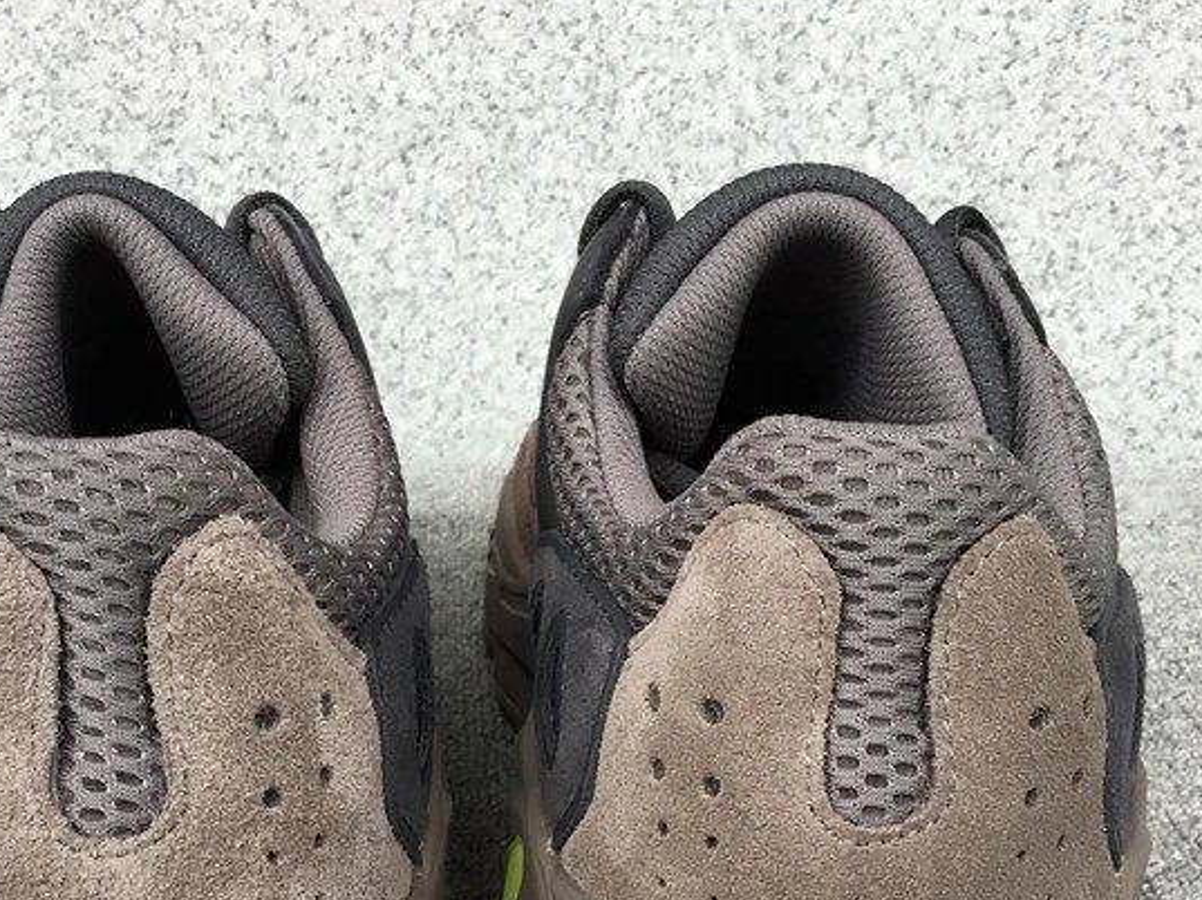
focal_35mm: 52
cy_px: 731
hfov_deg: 36.7
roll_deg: -1.0
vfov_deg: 27.4
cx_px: 472
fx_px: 1804
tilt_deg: -27.9
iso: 40
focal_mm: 3.3
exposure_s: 1/100
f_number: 2.4
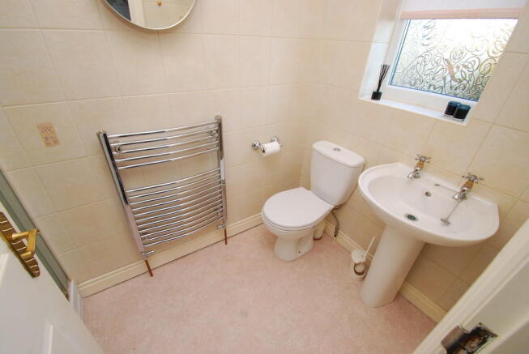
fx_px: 221
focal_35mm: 15
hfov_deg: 100.3
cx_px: 264
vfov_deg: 77.5
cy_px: 177
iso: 200
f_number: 7.1
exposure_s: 1/10
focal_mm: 10
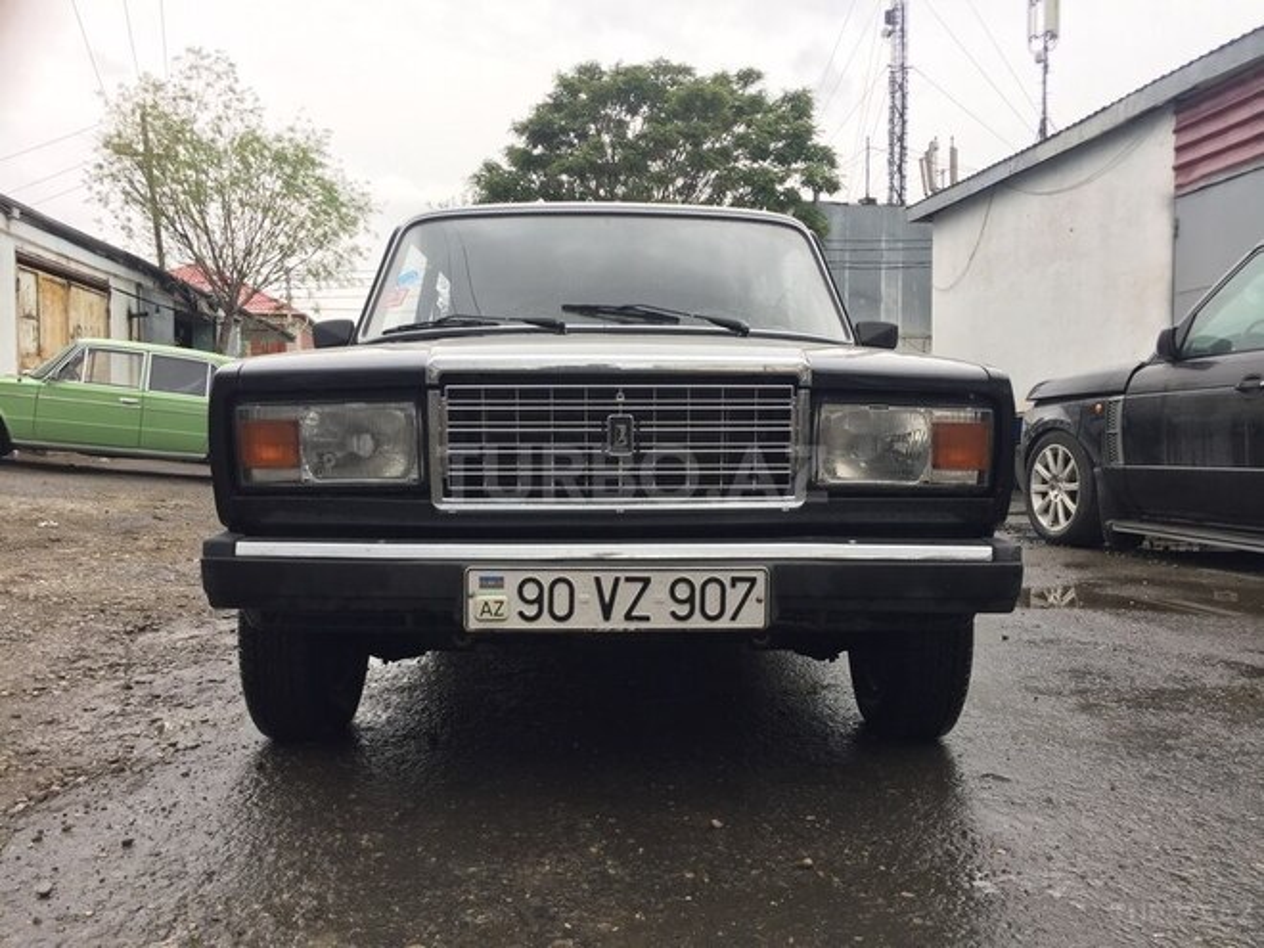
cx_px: 632
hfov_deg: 61.7
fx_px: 1059
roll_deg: -0.5
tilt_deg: -0.3
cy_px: 474
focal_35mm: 29
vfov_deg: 48.2
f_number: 2.2
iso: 32
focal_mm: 4.15
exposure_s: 1/103
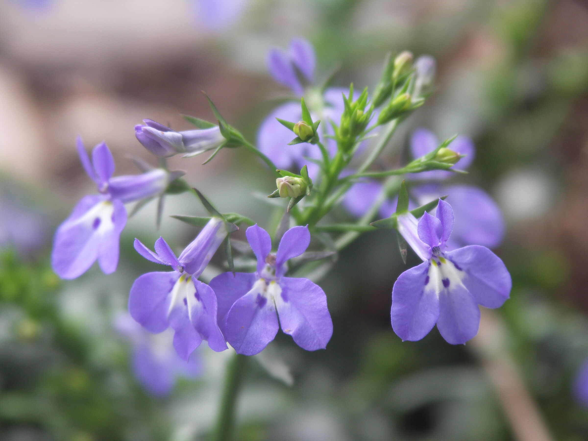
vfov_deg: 8.8
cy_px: 220
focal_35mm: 169
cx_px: 294
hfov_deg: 11.7
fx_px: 2871
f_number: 3.5
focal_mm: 43.7
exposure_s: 1/100
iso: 100
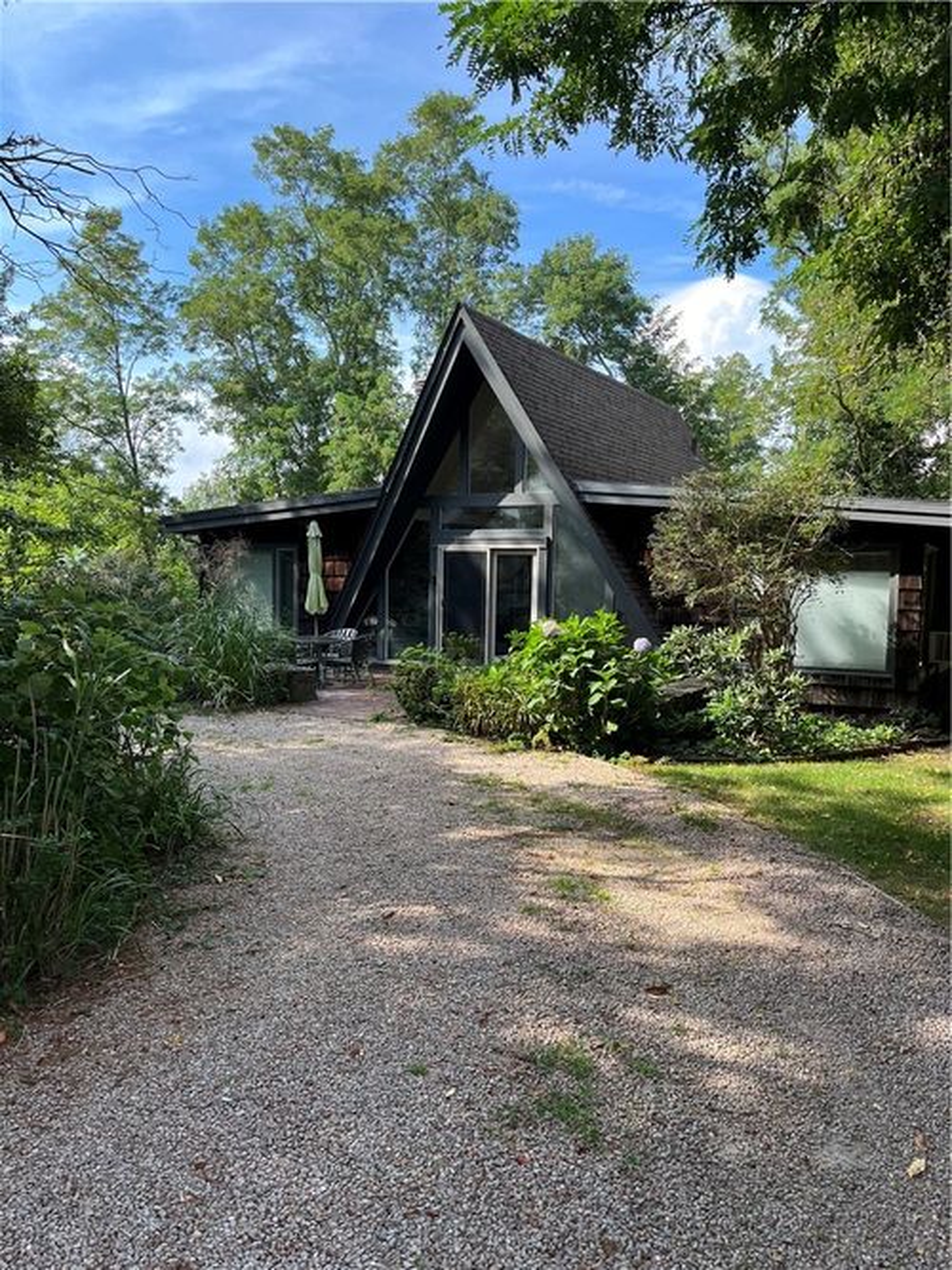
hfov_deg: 53.0
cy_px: 635
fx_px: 954
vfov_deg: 67.3
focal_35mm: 26
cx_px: 476
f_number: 1.6
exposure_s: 1/777
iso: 50
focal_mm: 5.1
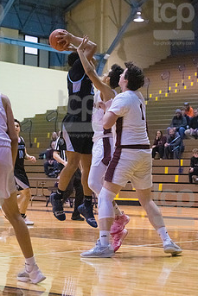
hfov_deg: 13.0
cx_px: 79
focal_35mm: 105
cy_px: 114
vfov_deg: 19.4
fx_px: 865
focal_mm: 80
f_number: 4.5
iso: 10000
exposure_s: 1/800
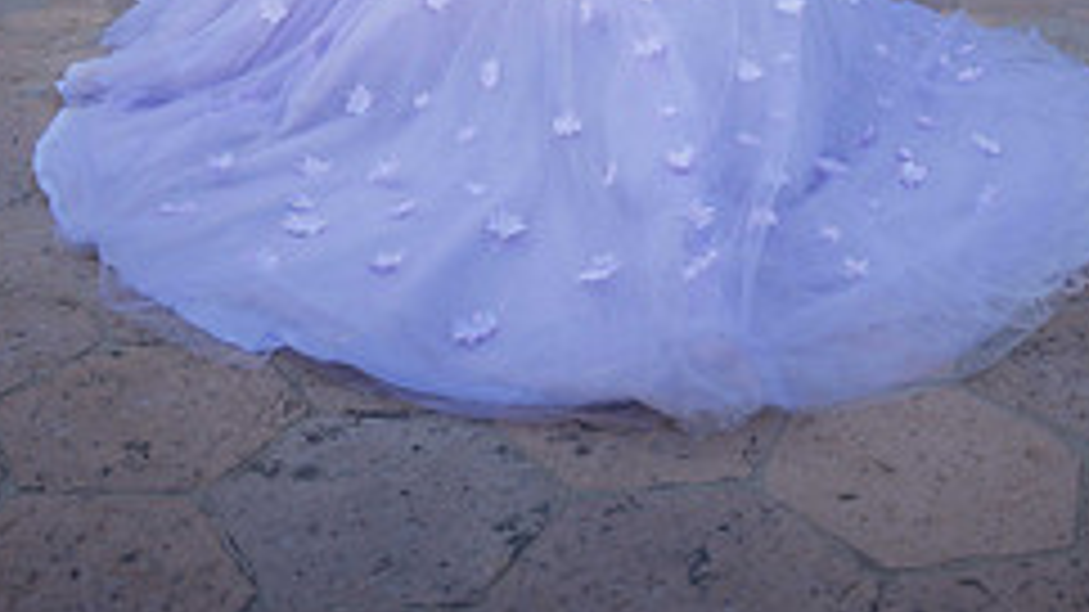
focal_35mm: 39
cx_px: 608
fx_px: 1126
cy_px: -382
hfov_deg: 51.5
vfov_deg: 22.7
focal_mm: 20
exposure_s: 1/800
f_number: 2.8
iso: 125
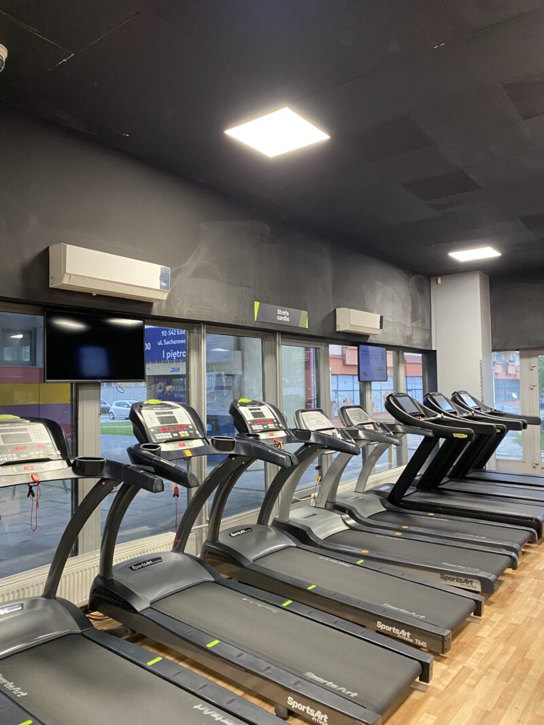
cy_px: 362
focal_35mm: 26
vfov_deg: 67.3
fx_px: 545
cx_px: 272
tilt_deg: +3.6
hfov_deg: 53.1
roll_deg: -0.8
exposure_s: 1/45
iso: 400
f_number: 1.8
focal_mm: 4.25
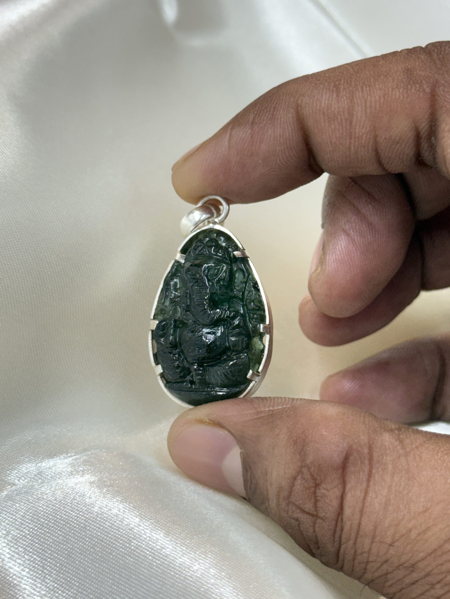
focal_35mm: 48
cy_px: 300
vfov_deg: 39.7
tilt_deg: -47.4
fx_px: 832
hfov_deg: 30.3
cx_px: 225
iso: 80
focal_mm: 6.76
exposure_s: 1/100
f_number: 1.78
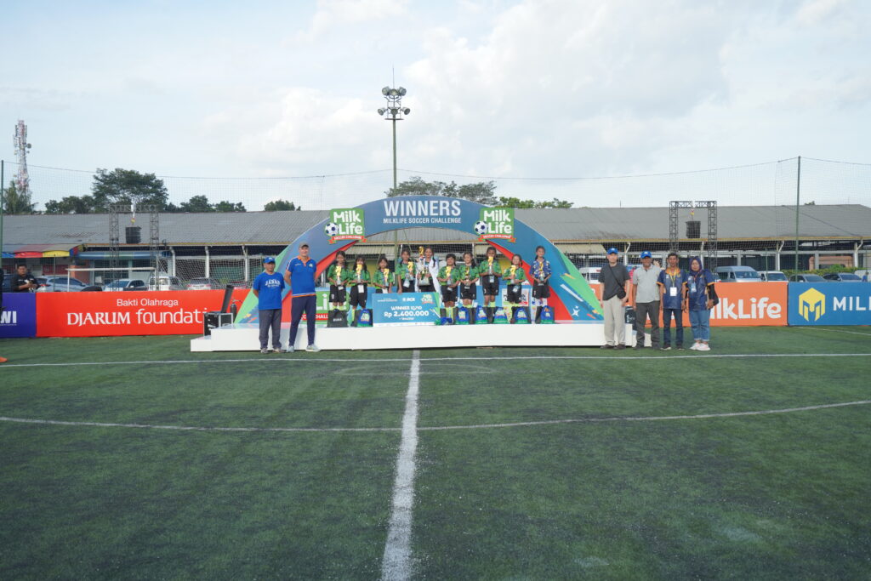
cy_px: 290
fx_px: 847
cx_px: 436
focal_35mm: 35
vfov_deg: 37.9
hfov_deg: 54.4
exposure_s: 1/320
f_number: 5.6
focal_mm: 35
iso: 250
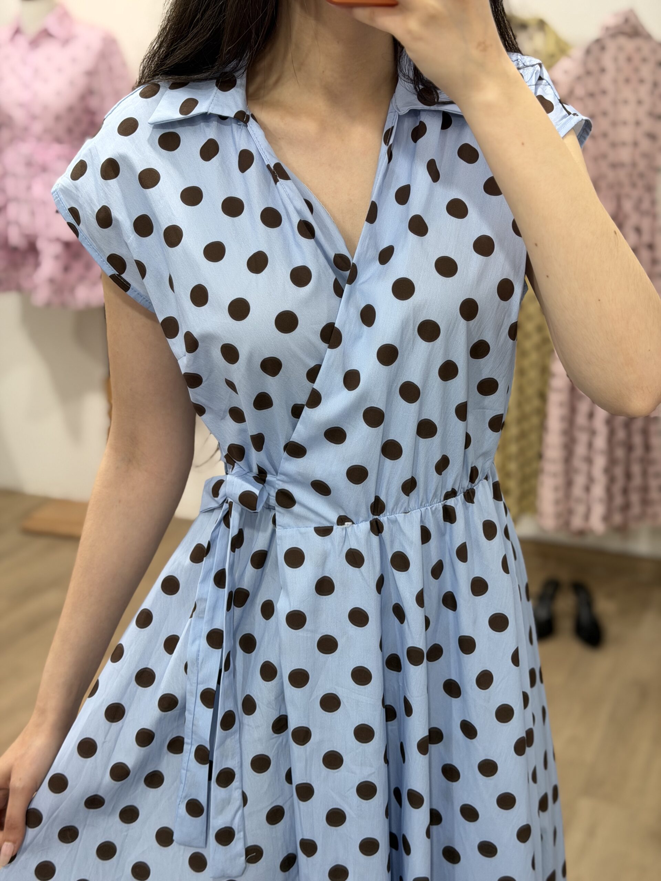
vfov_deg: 39.7
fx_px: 1222
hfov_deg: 30.3
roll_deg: +0.6
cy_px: 440
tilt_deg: -37.3
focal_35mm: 48
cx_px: 330
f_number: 1.78
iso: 80
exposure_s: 1/50
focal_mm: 6.76
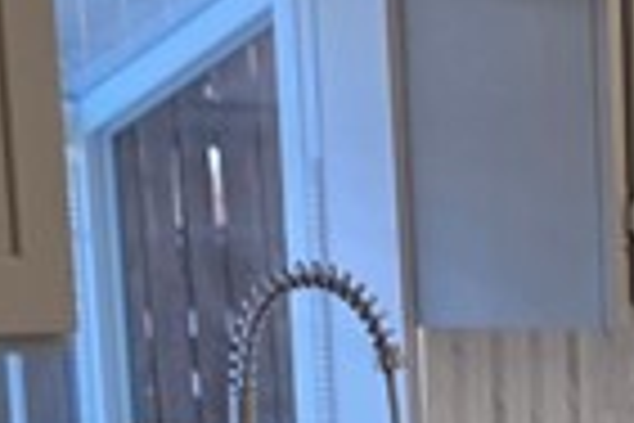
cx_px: 917
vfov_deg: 7.4
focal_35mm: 174
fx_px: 3064
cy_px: 1022
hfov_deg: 11.4
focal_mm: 6.25
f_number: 1.7
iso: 125
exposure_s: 1/120
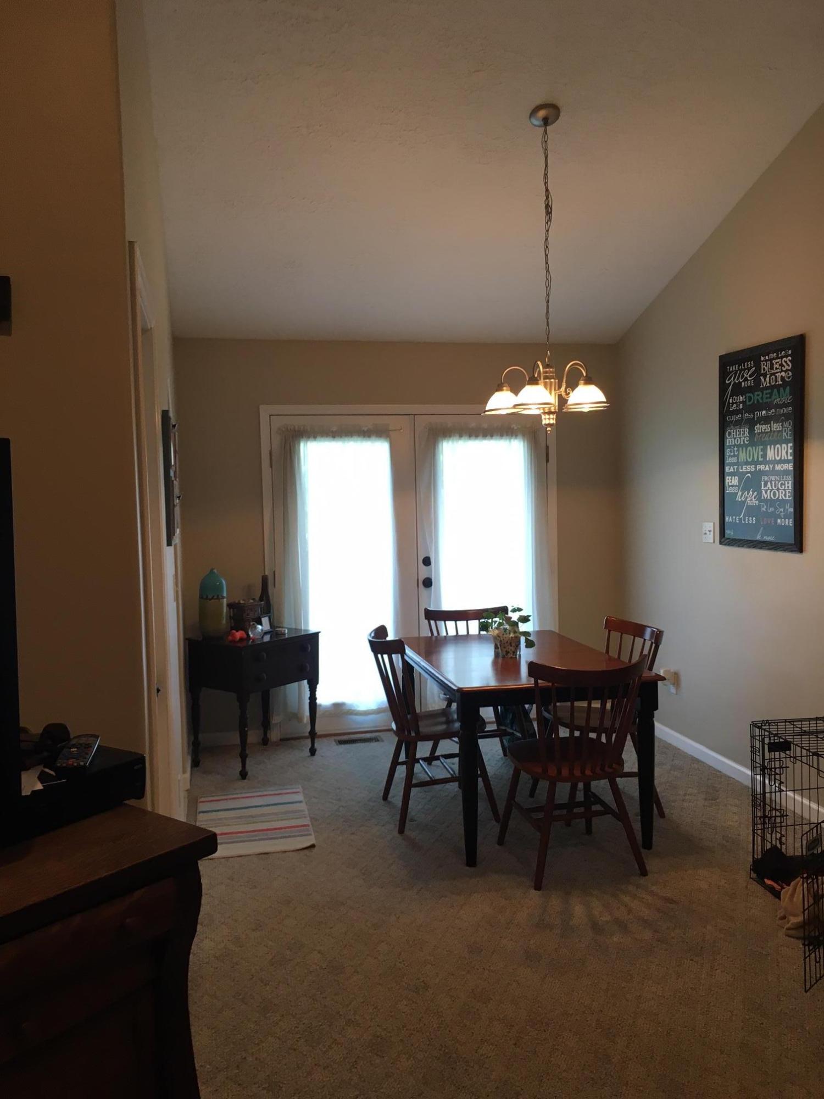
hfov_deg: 48.2
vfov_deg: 61.7
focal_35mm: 29
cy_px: 550
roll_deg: +0.6
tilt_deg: -2.0
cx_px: 412
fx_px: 920
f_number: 2.2
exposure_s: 1/30
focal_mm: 4.15
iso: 50
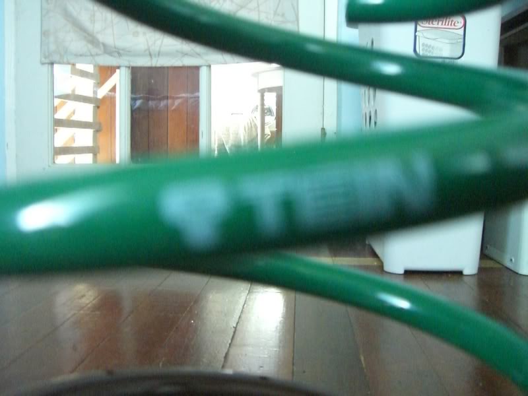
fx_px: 580
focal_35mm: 38
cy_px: 198
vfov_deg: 37.7
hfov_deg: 49.0
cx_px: 264
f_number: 2.7
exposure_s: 1/60
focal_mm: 6.2
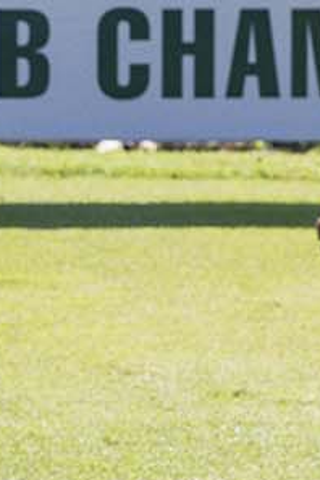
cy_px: 220
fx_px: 4920
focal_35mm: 369
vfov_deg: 5.6
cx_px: -360
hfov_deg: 3.7
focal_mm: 76
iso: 1400
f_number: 6.3
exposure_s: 1/2000
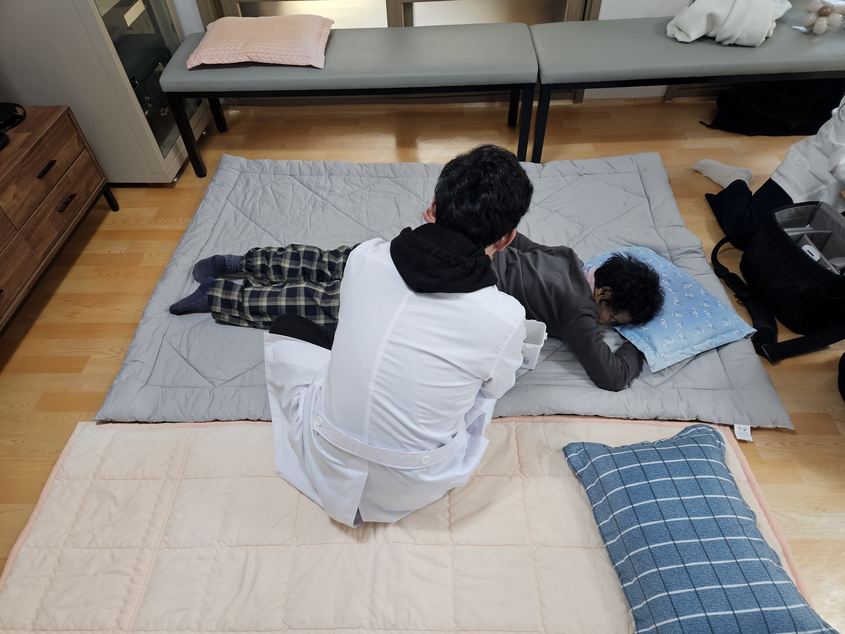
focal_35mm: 23
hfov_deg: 73.9
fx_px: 561
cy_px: 317
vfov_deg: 58.9
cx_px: 422
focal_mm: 5.4
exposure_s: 1/120
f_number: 1.8
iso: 160
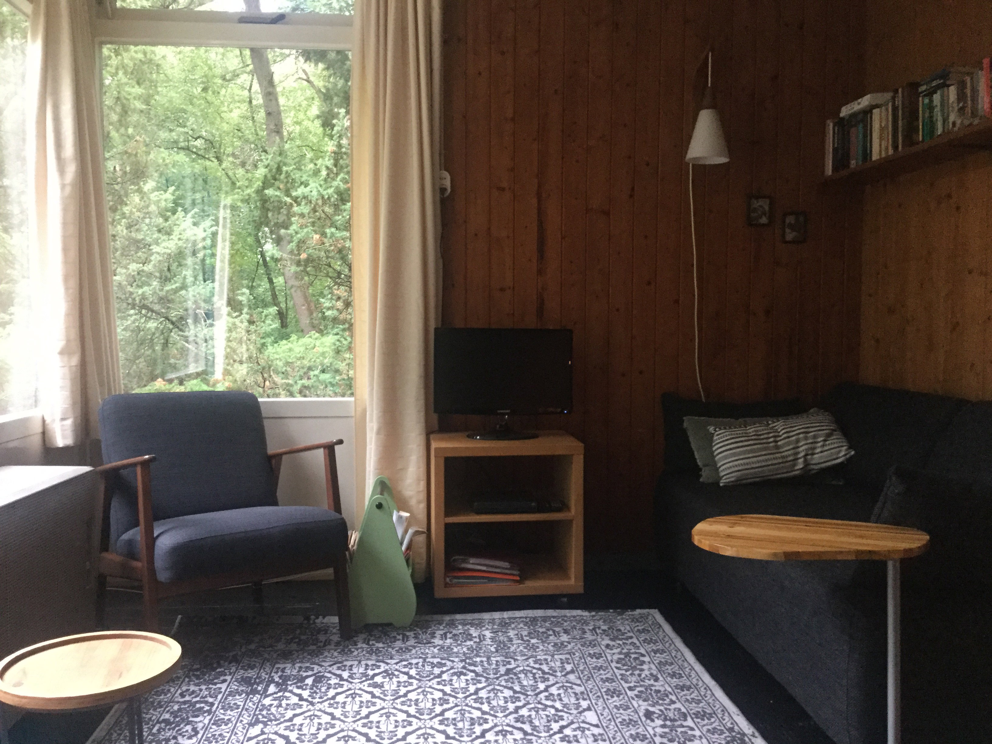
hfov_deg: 58.4
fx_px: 888
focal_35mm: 31
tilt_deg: -6.1
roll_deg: -0.5
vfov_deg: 45.4
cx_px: 496
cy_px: 372
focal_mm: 3.3
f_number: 2.4
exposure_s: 1/20
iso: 250
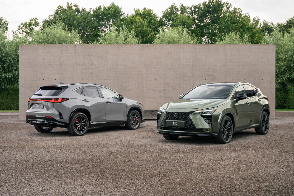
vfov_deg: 29.9
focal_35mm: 45
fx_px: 367
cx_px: 147
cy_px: 98
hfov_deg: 43.6
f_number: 5.6
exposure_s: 1/30
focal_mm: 45
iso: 200
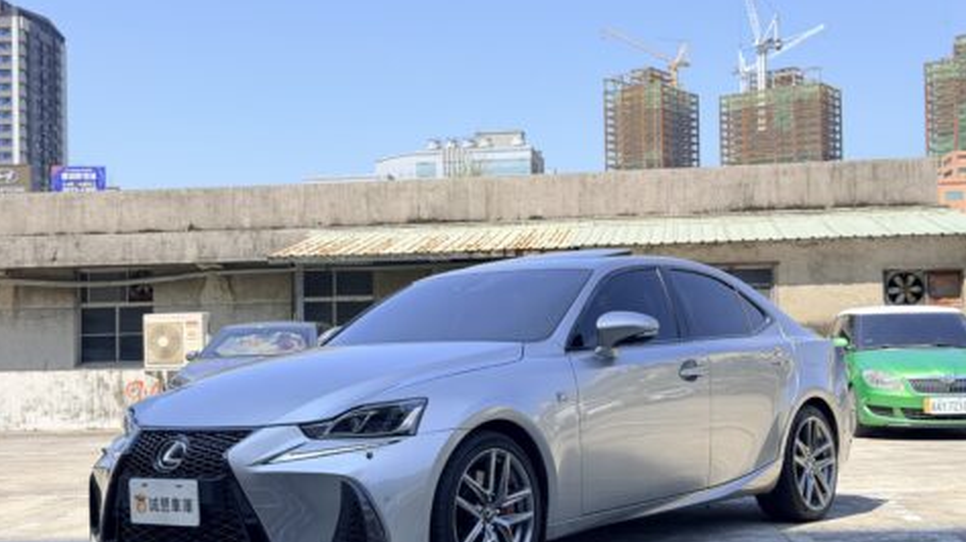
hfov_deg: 39.2
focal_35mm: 53
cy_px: 289
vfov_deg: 22.6
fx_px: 1357
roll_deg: +1.4
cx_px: 481
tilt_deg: +2.3
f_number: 1.78
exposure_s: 1/1070
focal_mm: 6.76
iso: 100
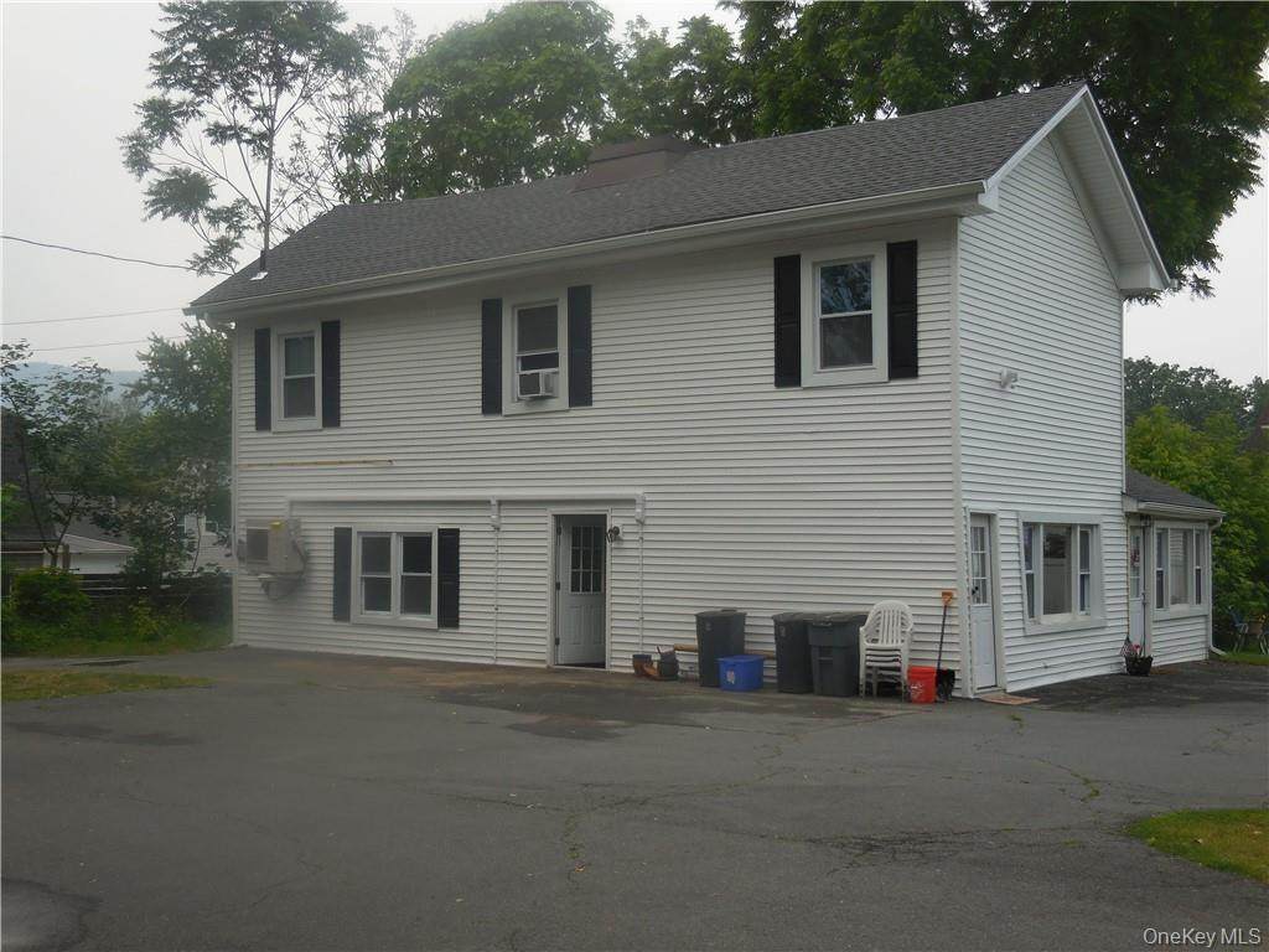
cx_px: 634
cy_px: 476
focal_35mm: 45
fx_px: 1650
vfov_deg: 32.2
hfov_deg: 42.1
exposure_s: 1/800
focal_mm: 8.1
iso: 125
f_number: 4.2
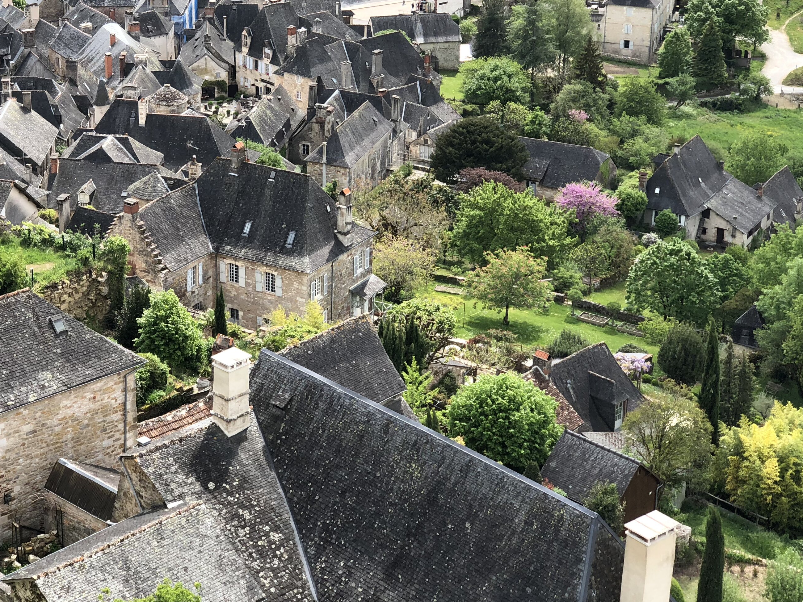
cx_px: 265
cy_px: 159
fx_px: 1856
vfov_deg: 18.3
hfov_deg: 24.3
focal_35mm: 80
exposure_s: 1/378
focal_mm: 6
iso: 16
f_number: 2.4
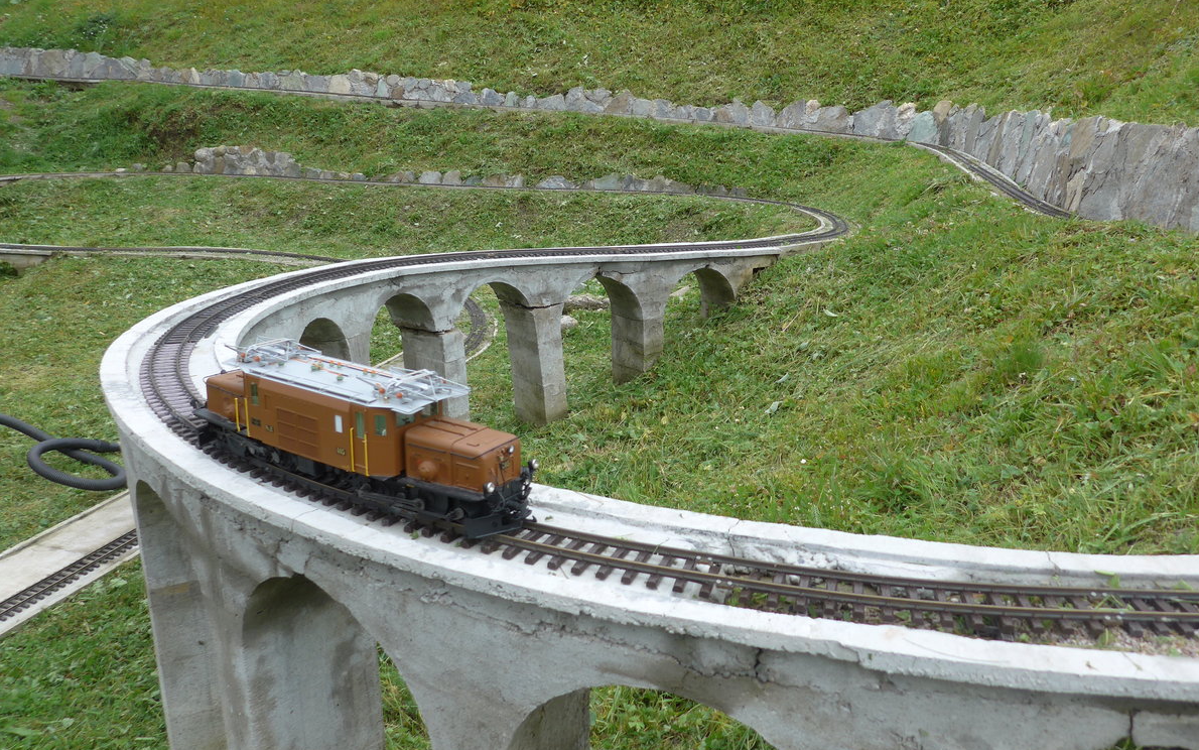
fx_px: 1013
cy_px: 312
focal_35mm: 31
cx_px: 604
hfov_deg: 61.2
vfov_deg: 40.5
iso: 80
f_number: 2.8
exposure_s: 1/640
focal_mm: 6
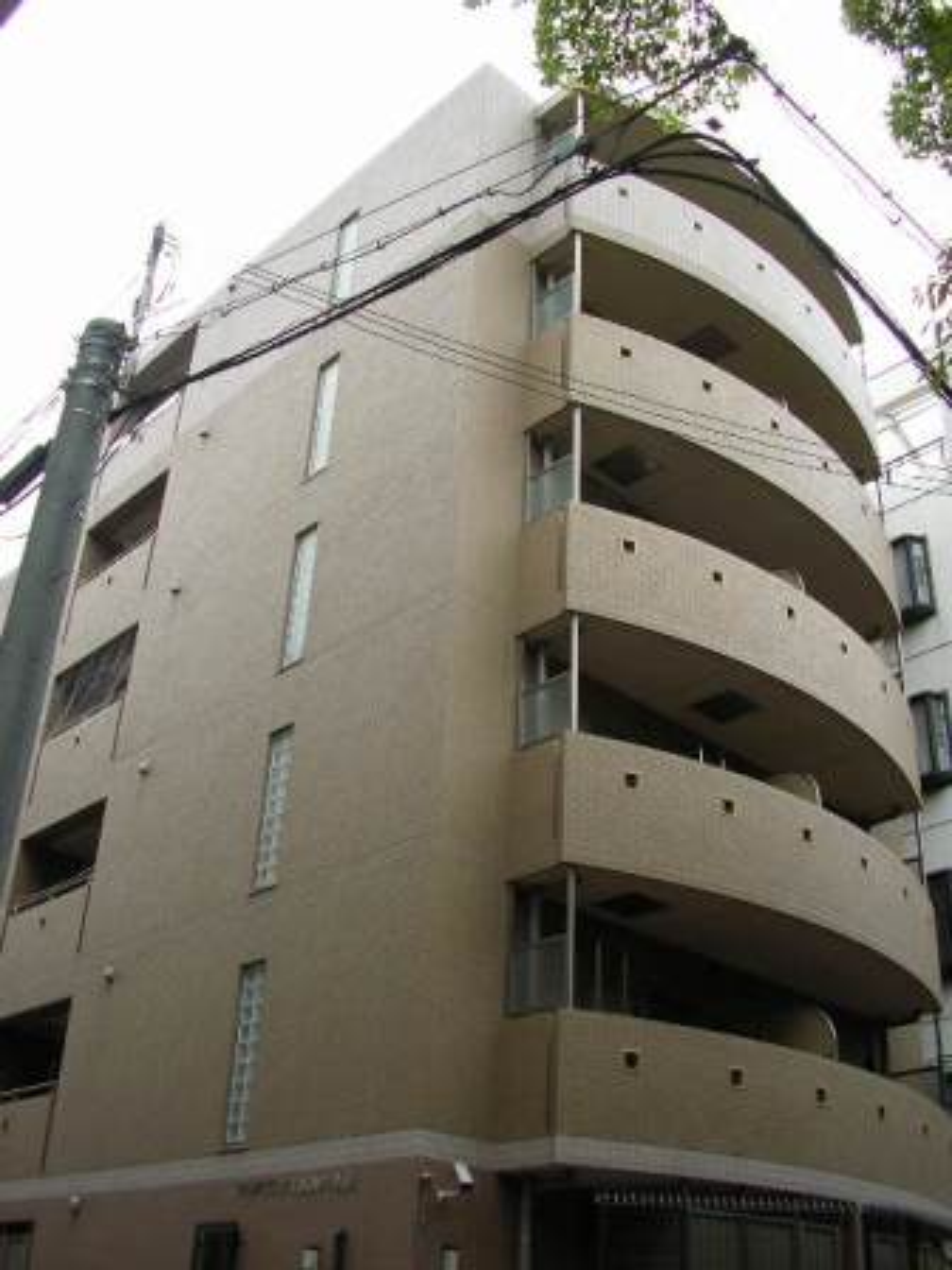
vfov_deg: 49.0
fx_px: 1393
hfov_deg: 37.7
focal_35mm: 38
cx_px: 476
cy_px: 635
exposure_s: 1/187
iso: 71
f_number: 4.1
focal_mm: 5.8
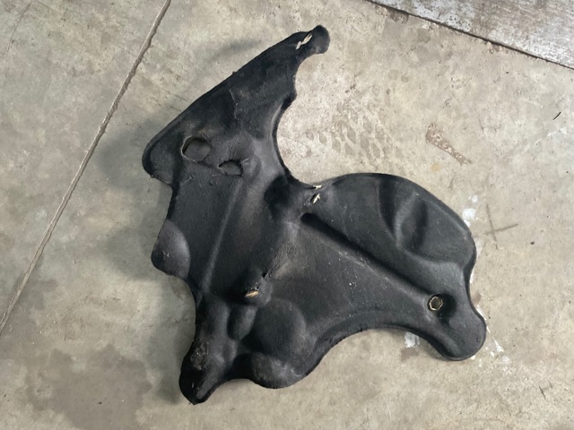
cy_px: 215
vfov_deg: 48.2
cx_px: 287
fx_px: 481
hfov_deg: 61.7
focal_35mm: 29
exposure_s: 1/33
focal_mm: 3
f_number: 1.8
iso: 250
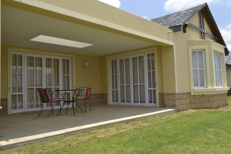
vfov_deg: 43.6
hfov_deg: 61.9
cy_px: 77
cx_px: 116
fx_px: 192
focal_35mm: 30
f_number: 11
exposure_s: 1/100
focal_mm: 20
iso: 100
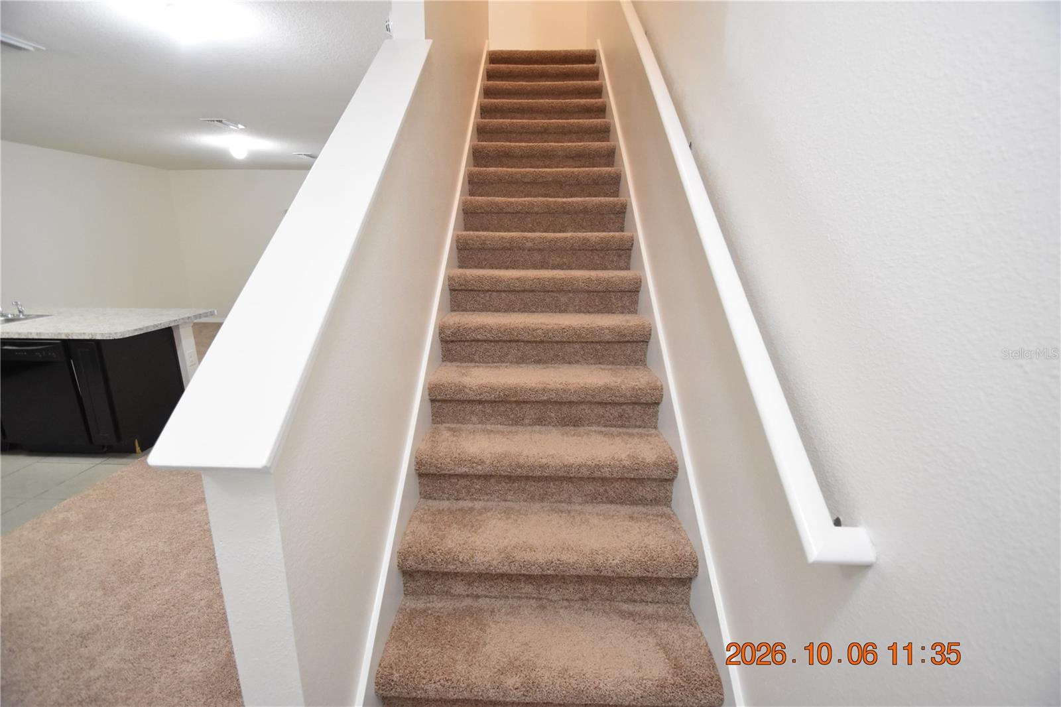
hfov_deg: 100.4
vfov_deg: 77.3
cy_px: 354
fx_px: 442
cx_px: 530
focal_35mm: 15
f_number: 3.5
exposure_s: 1/60
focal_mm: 10
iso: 2200
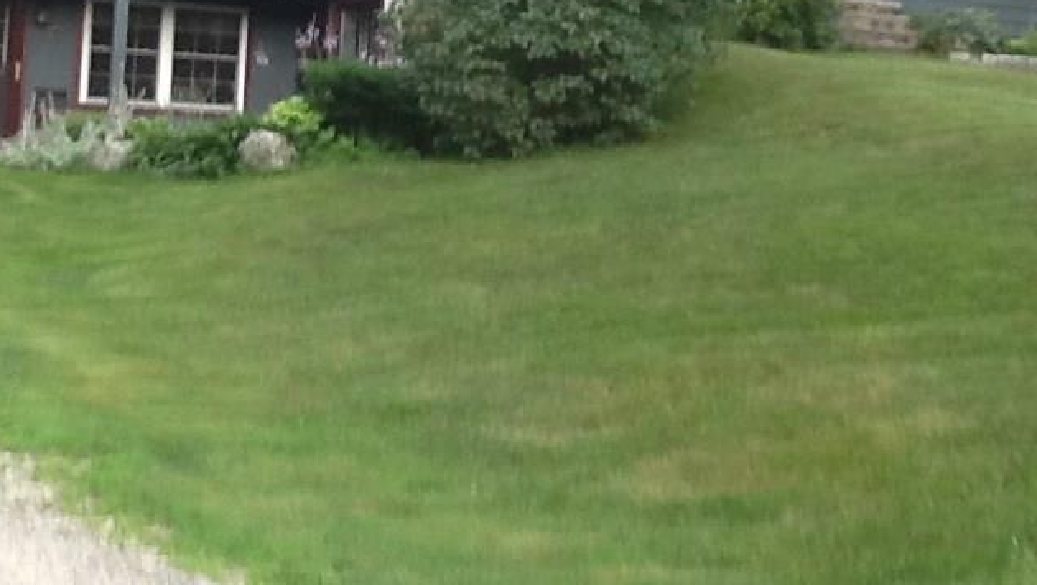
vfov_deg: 16.4
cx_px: 642
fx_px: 2008
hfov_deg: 28.9
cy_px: 97
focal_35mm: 73
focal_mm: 2.03
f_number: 2.4
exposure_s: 1/40
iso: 40
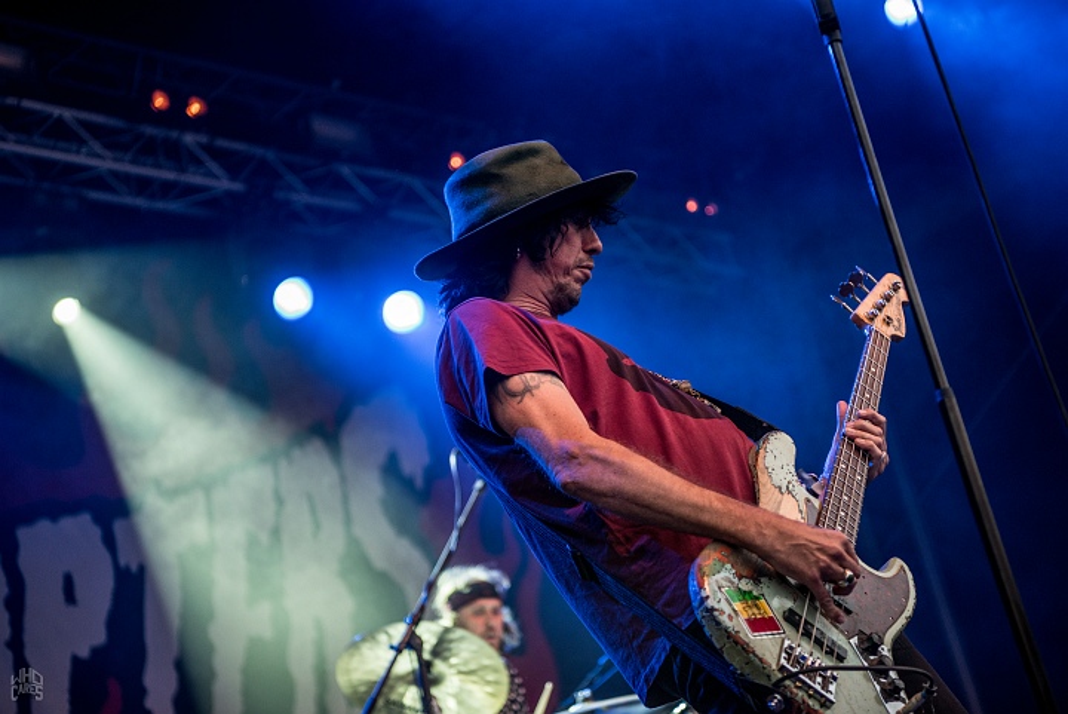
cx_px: 534
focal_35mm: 70
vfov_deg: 19.5
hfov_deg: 28.8
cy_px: 357
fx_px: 2078
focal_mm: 70
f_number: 2.8
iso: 1000
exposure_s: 1/125
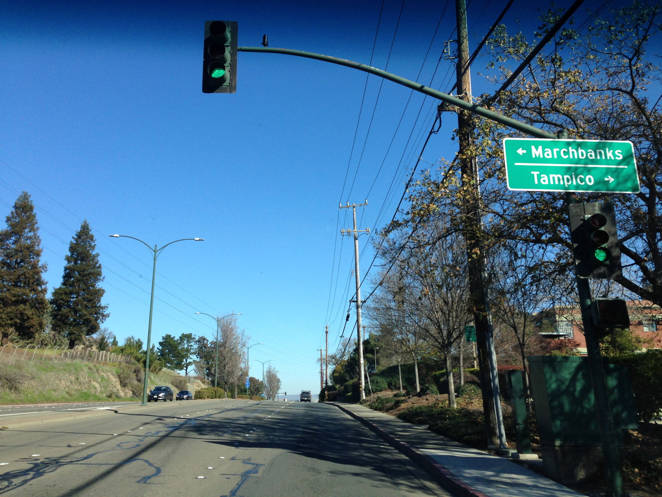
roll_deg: -2.3
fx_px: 631
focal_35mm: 33
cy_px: 248
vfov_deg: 42.9
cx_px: 331
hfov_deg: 55.4
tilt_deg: +11.5
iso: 50
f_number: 2.4
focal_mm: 4.12
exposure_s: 1/1063
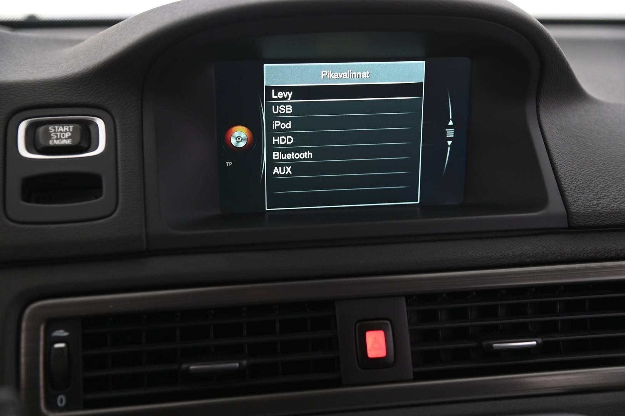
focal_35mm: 52
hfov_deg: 38.2
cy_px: 208
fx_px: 902
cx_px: 312
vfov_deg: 25.9
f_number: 4
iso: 2000
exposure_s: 1/25
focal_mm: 52
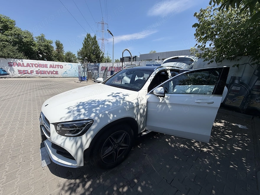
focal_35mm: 14
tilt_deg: -15.4
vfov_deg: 85.7
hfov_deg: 102.1
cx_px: 130
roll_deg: -2.3
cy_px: 98
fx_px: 105
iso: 20
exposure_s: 1/830
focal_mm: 2.22
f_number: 2.2
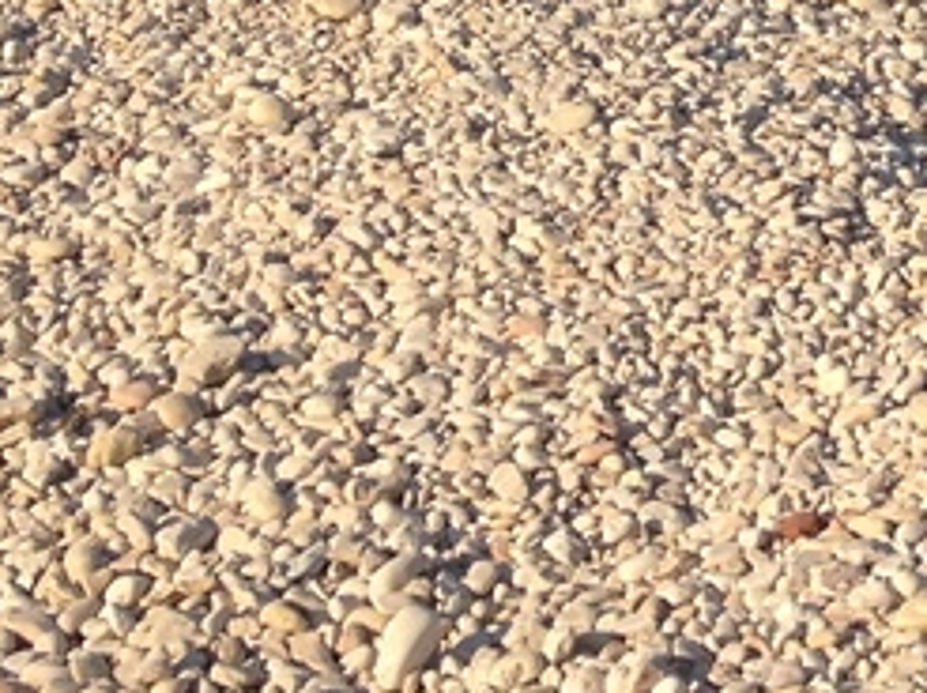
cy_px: -780
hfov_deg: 10.8
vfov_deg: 8.2
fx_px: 4575
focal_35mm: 171
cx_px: 1718
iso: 50
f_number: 2.4
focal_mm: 4.28
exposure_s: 1/1972
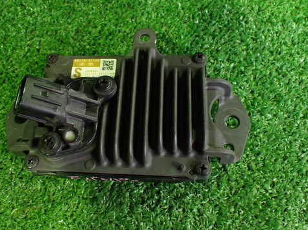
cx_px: 126
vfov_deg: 37.6
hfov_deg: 48.8
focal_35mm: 38
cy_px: 102
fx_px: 338
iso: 800
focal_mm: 5.4
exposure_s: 1/30
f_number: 2.3
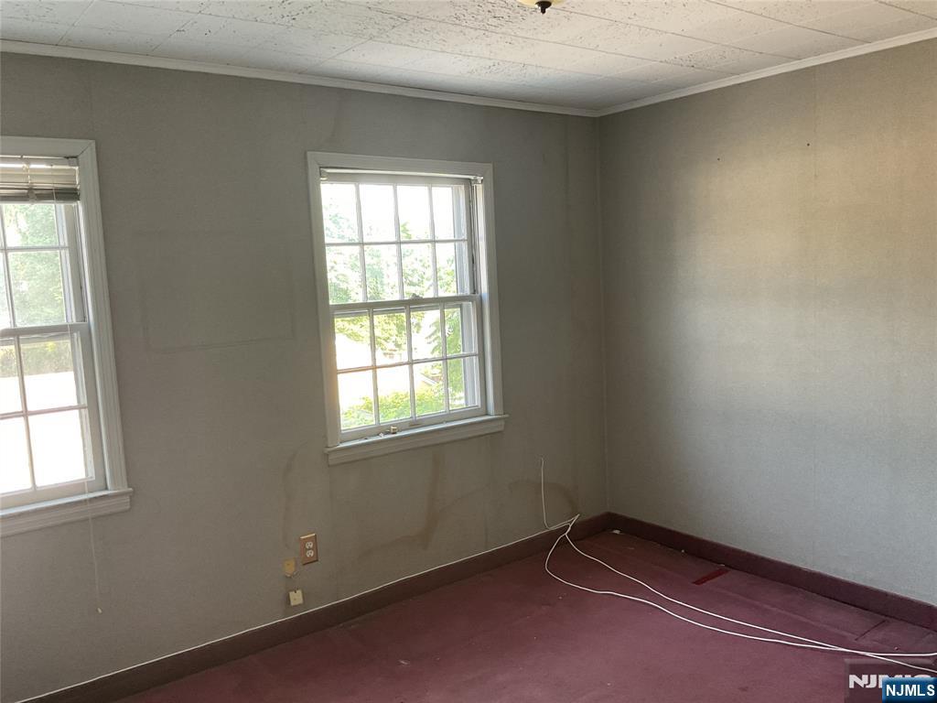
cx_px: 468
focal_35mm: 29
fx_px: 785
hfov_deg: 61.7
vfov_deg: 48.2
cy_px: 352
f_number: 1.8
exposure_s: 1/60
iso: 80
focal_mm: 3
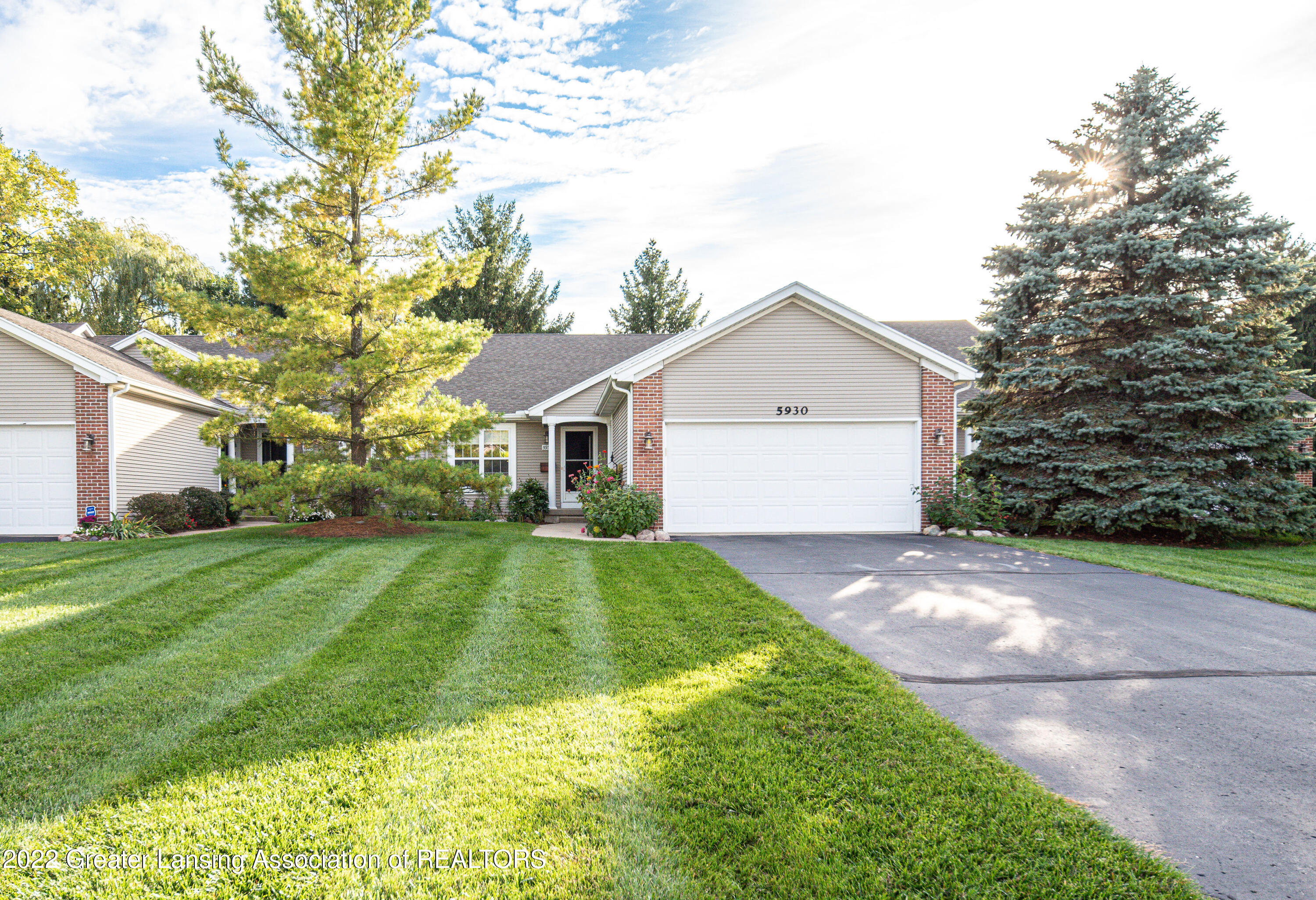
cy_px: 518
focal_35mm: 27
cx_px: 564
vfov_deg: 48.5
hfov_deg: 66.6
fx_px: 995
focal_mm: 23
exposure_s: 1/200
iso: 500
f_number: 13
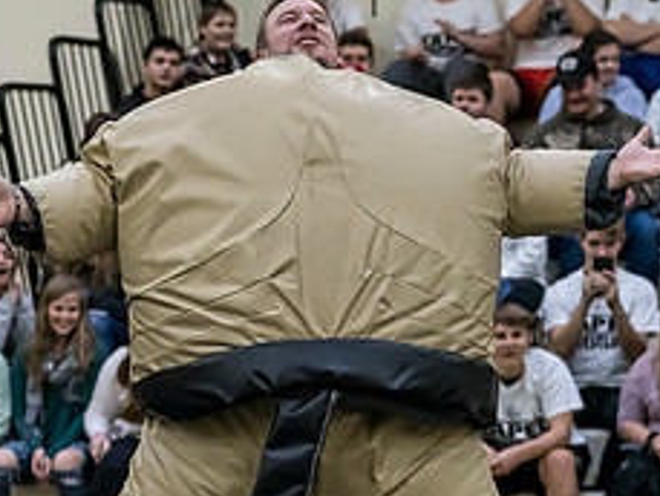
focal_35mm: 228
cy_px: 440
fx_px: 4349
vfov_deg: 6.5
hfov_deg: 8.7
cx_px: 262
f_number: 2
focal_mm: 45
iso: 2500
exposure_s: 1/1000
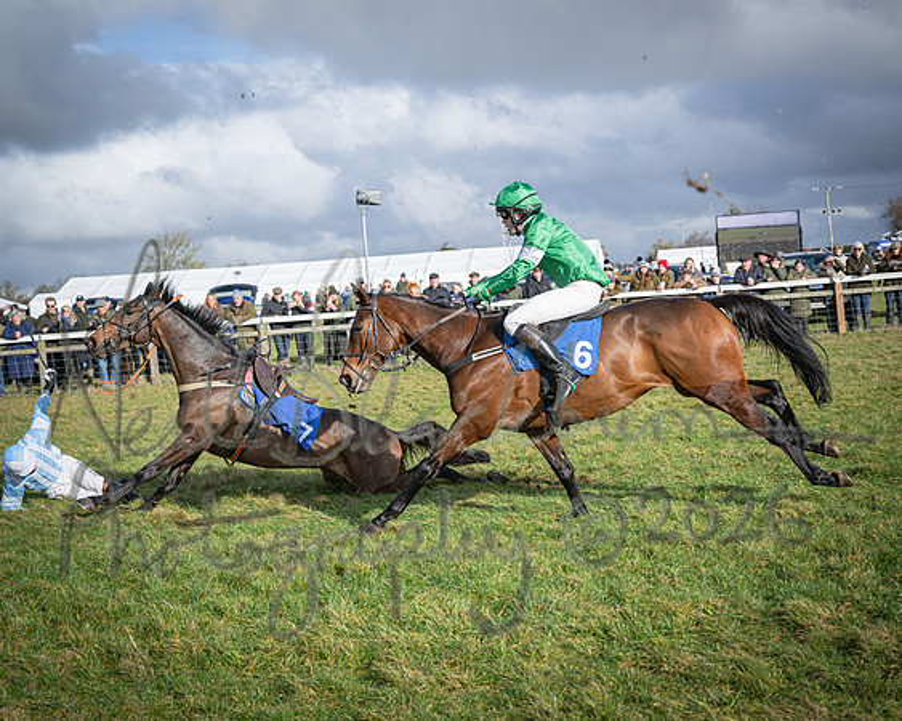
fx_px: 1558
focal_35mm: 58
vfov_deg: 26.1
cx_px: 570
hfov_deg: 32.1
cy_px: 343
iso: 200
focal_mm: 49
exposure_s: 1/1600
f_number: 4
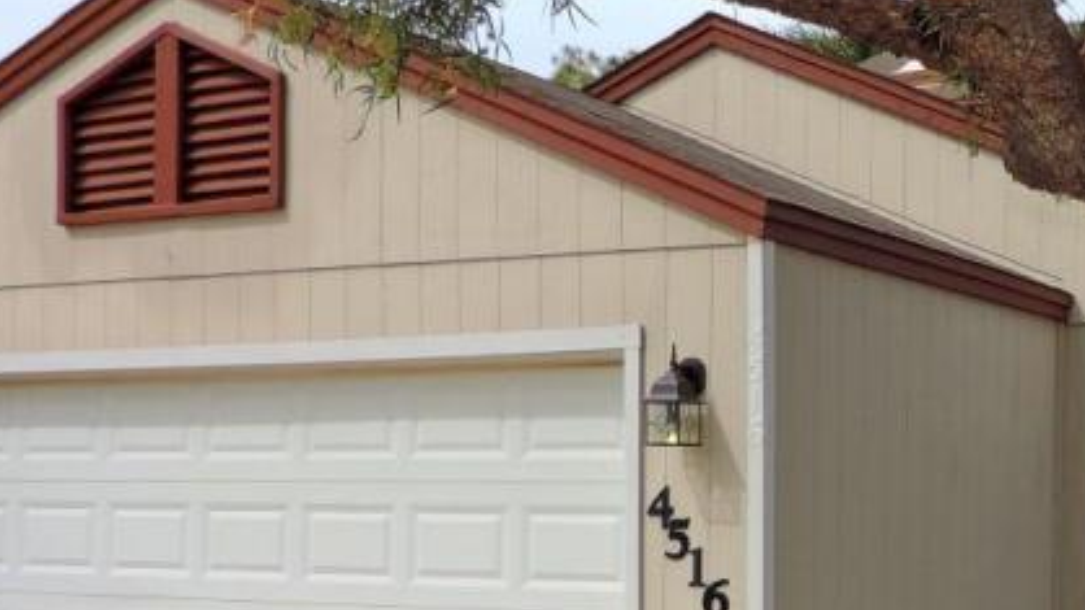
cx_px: 979
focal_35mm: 64
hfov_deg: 31.3
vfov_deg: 18.5
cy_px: 555
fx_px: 1841
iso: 80
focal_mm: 4.3
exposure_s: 1/1250
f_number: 3
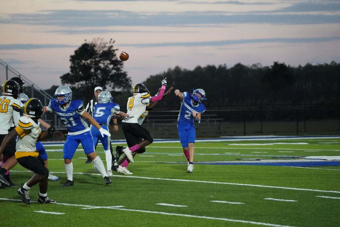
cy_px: 114
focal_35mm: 175
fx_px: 1653
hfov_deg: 11.7
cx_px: 170
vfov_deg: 7.8
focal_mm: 175
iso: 10000
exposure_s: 1/1600
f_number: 4
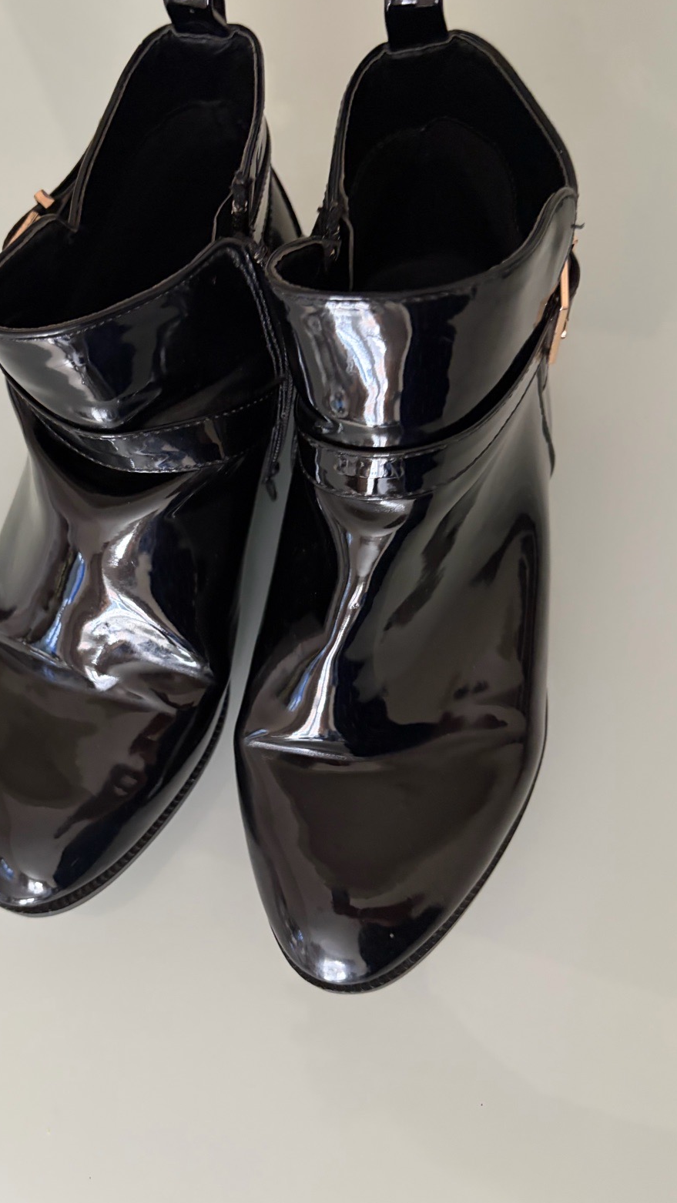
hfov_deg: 39.8
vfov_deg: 66.1
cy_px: 593
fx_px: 926
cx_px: 236
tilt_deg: -70.5
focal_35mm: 29
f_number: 1.6
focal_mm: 5.96
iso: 500
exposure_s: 1/25
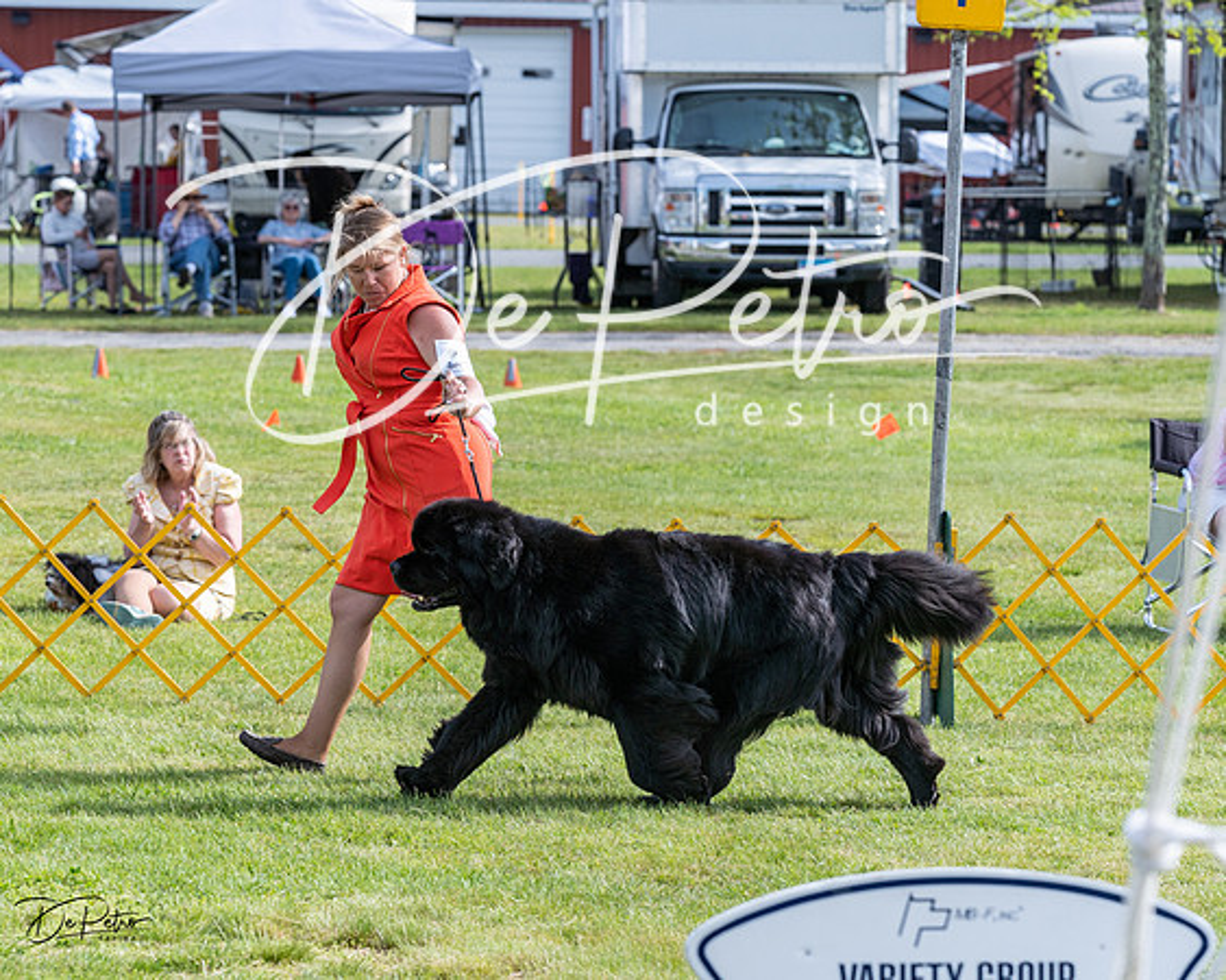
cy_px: 427
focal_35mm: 151
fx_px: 5488
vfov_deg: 10.2
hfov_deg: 12.7
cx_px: 518
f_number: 5.6
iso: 400
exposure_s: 1/1250
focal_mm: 119
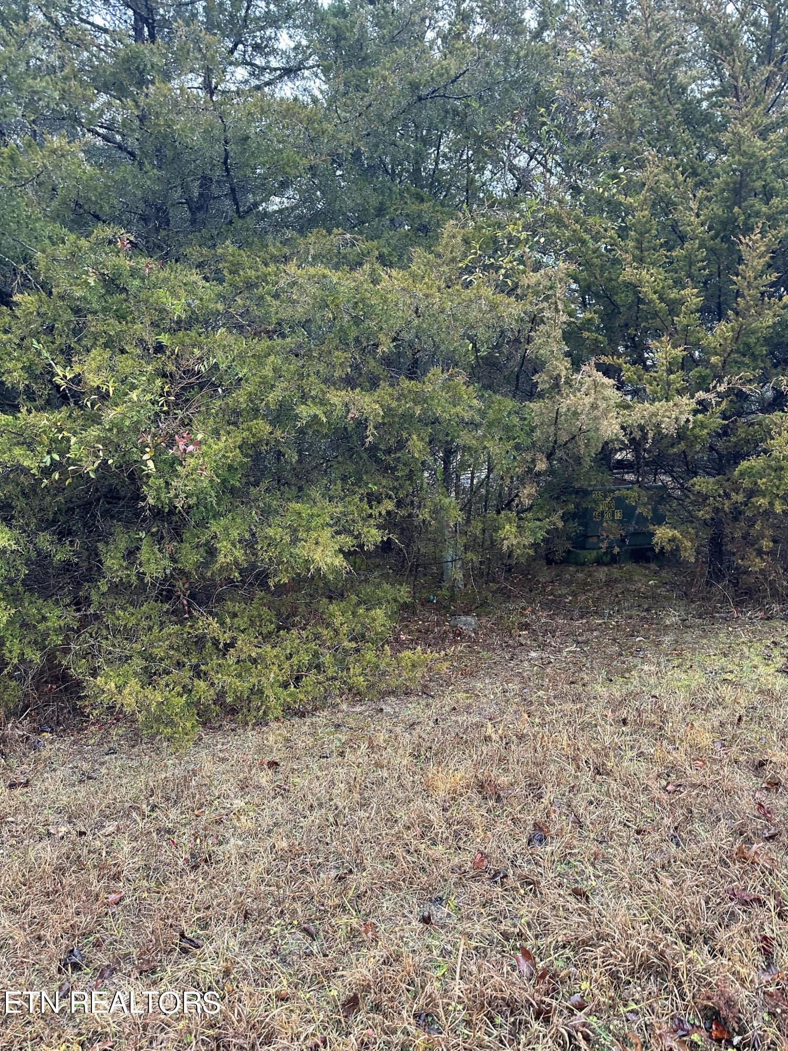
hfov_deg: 56.8
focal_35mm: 24
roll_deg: -3.5
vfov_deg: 71.6
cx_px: 394
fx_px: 728
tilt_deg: -10.1
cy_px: 526
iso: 250
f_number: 1.78
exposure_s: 1/96
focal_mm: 6.86
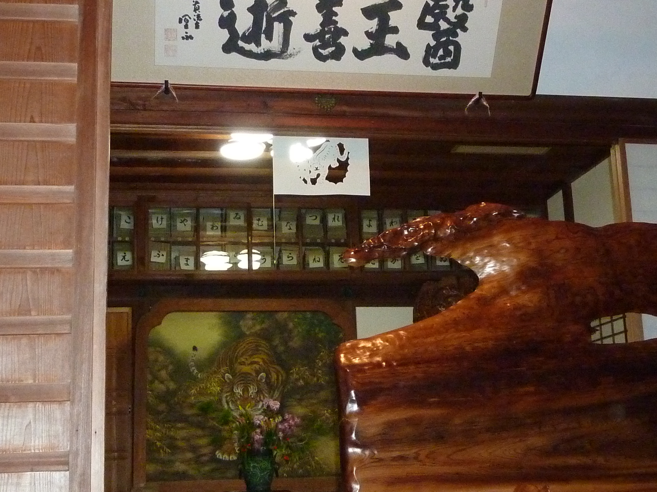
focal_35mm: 51
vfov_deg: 28.6
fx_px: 968
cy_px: 246
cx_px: 328
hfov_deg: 37.5
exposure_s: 1/30
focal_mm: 4.7
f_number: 3.4
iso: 640
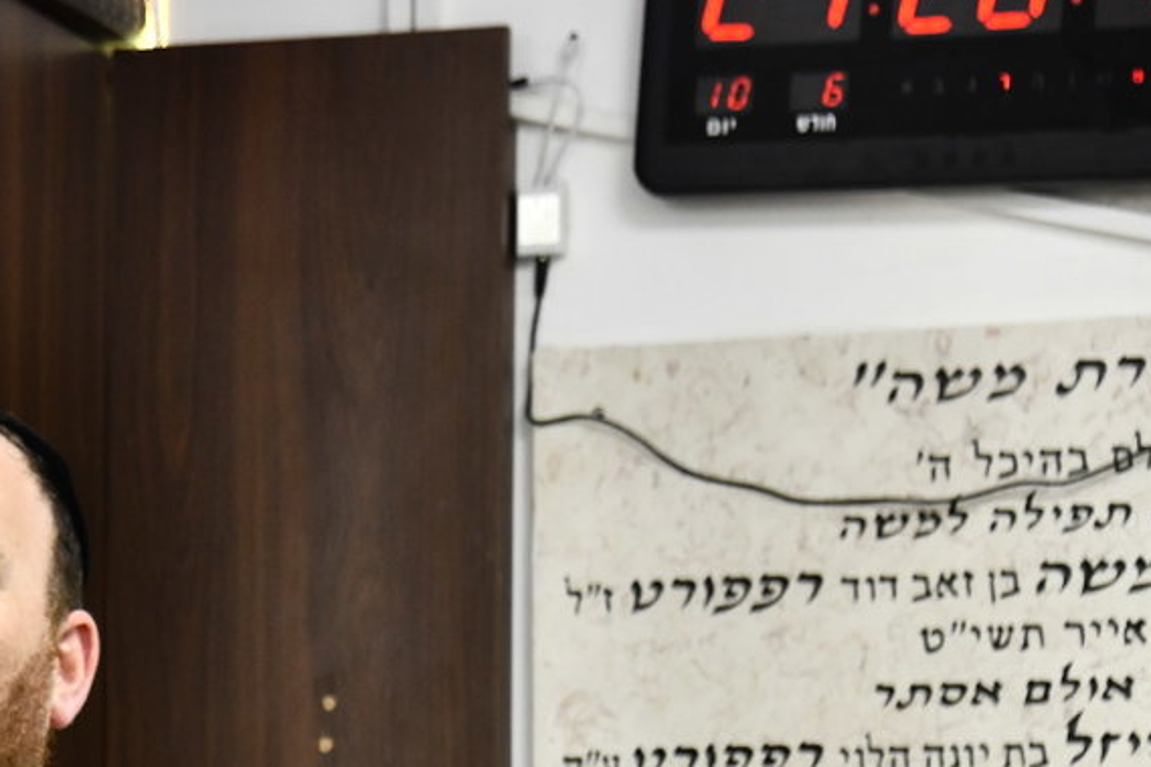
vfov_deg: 5.6
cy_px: 914
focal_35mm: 246
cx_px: -160
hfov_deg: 8.3
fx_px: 7862
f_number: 5.6
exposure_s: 1/125
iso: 1250
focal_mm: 100
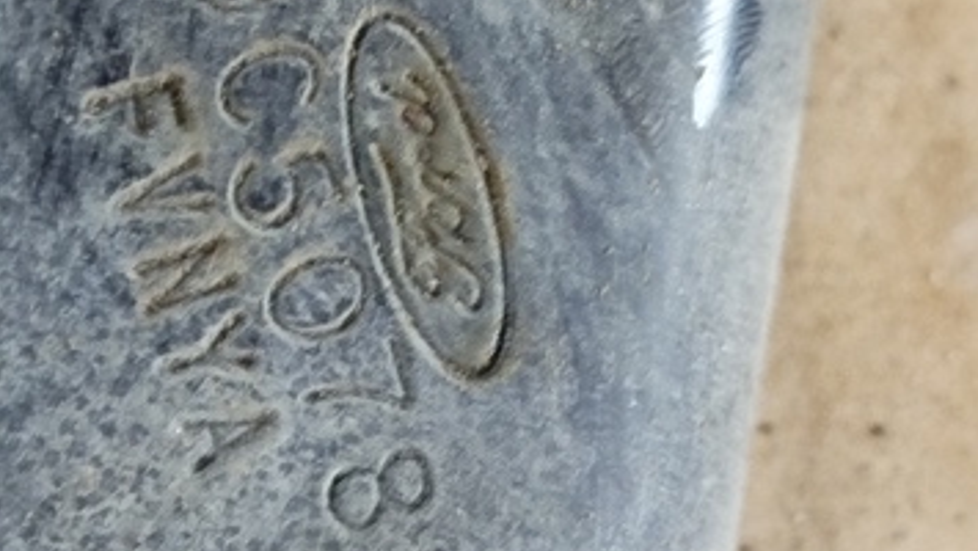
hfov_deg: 20.2
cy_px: 229
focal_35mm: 106
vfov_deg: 11.4
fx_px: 2750
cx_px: 493
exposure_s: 1/17
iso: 640
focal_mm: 5.31
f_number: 1.7
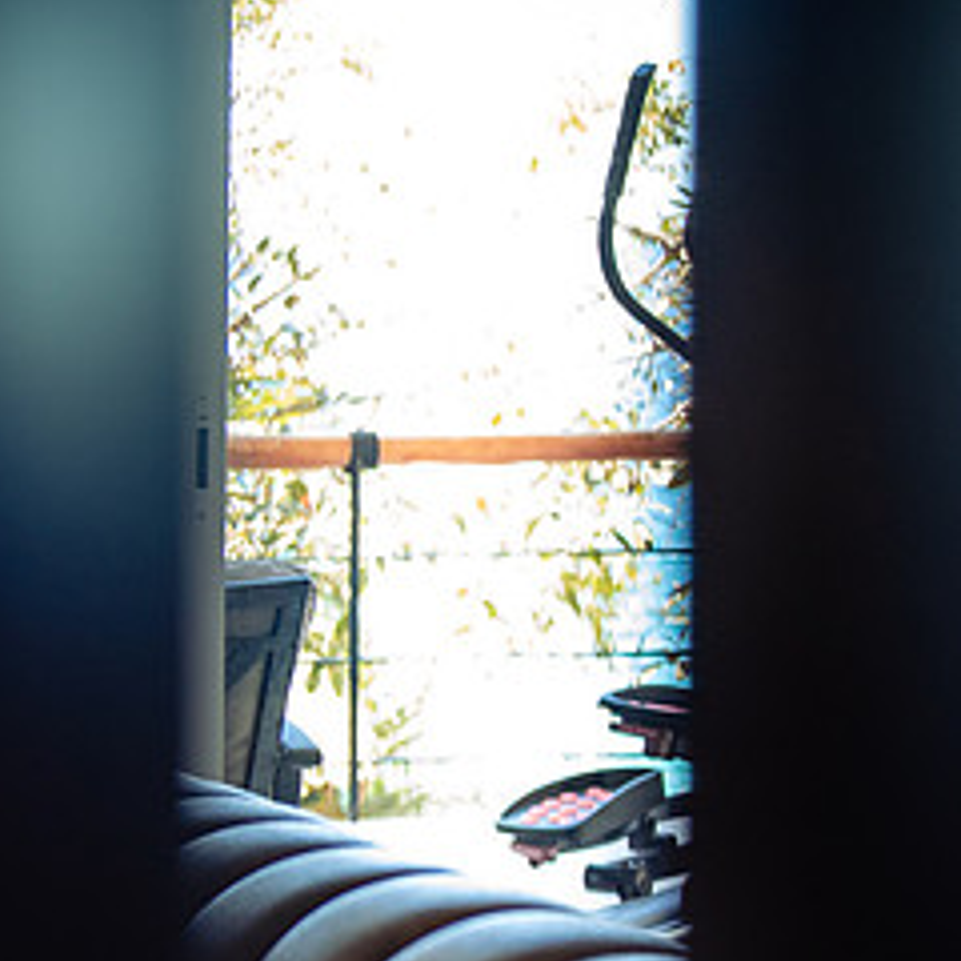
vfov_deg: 13.2
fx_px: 4146
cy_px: 607
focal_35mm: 132
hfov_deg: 12.9
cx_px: -129
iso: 1000
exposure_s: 1/100
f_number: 3.2
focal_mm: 58
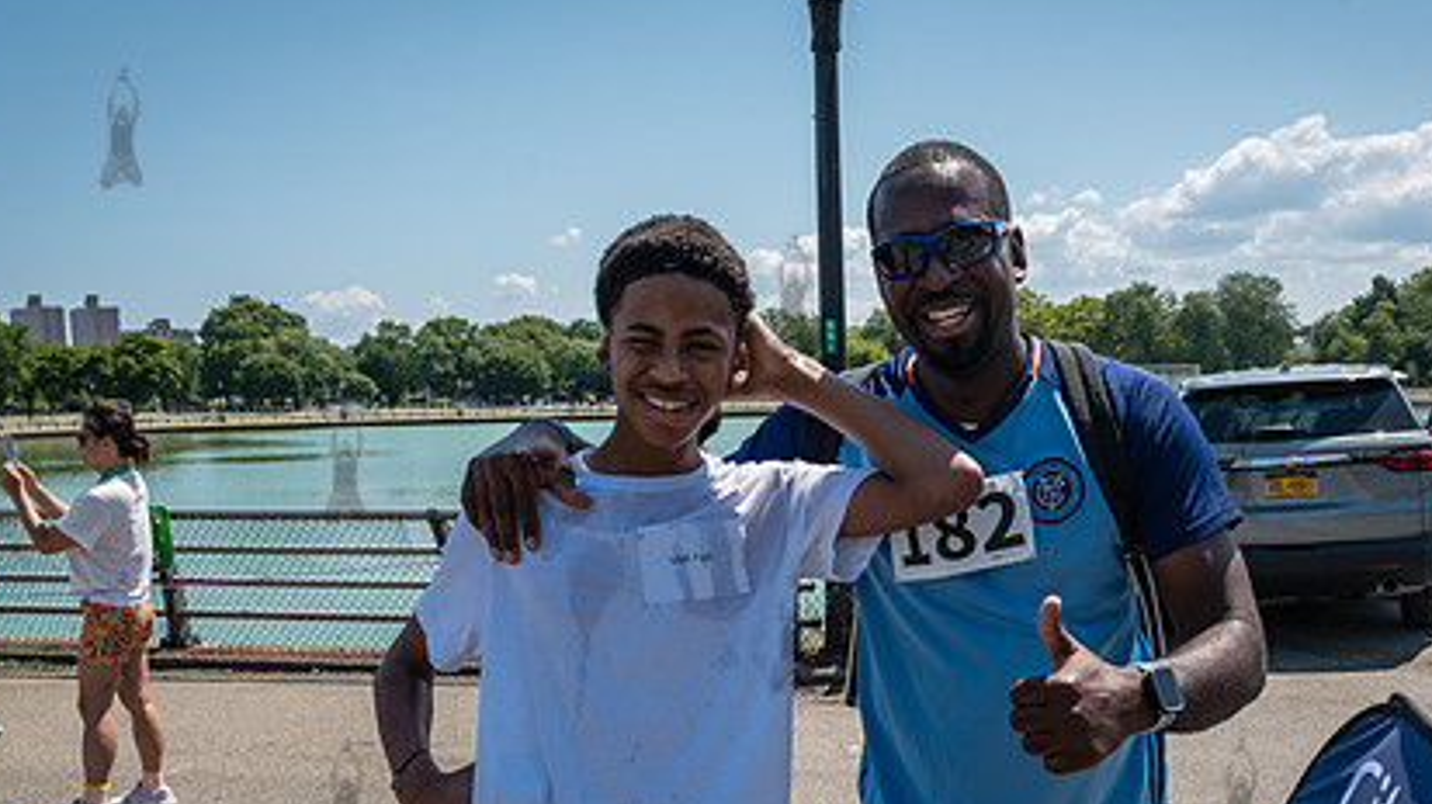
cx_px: 791
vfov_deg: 29.1
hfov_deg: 50.4
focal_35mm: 40
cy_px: 629
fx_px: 1518
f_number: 10
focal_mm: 27
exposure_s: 1/400
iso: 200
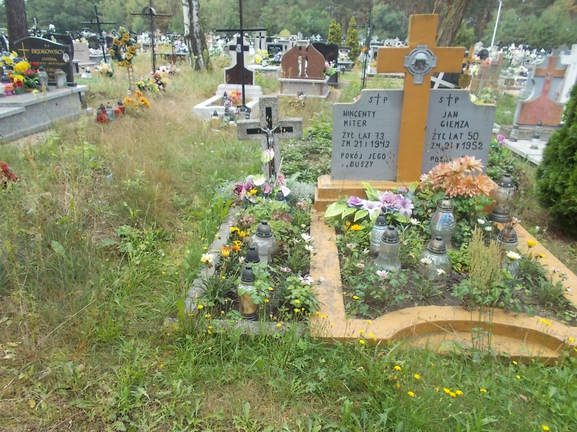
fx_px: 433
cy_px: 216
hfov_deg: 67.3
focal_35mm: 26
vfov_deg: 53.1
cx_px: 288
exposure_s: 1/250
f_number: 3.2
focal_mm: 4.6
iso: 80
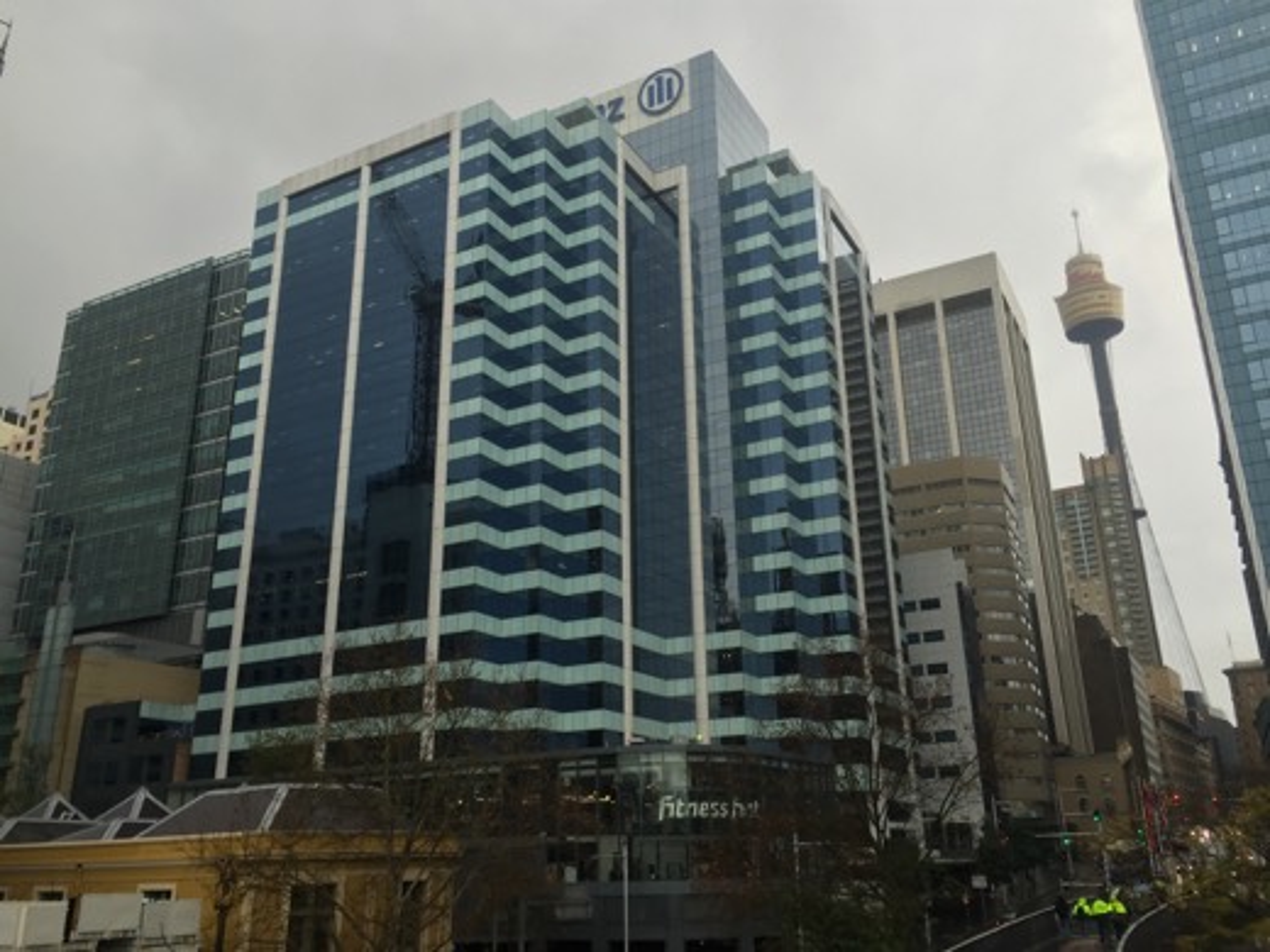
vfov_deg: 48.2
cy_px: 476
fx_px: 1064
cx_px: 635
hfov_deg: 61.7
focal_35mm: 29
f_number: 2.2
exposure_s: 1/120
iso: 32
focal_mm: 4.15
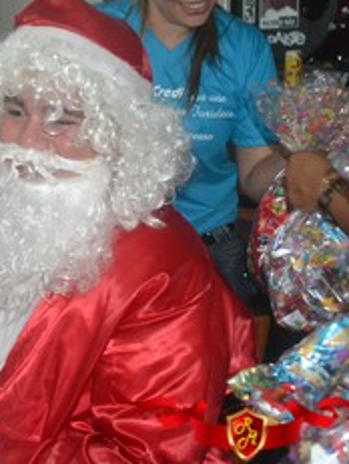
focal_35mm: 87
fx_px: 1165
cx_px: -54
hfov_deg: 16.4
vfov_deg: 22.5
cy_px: 223
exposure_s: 1/60
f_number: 4
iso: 3200
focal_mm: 31
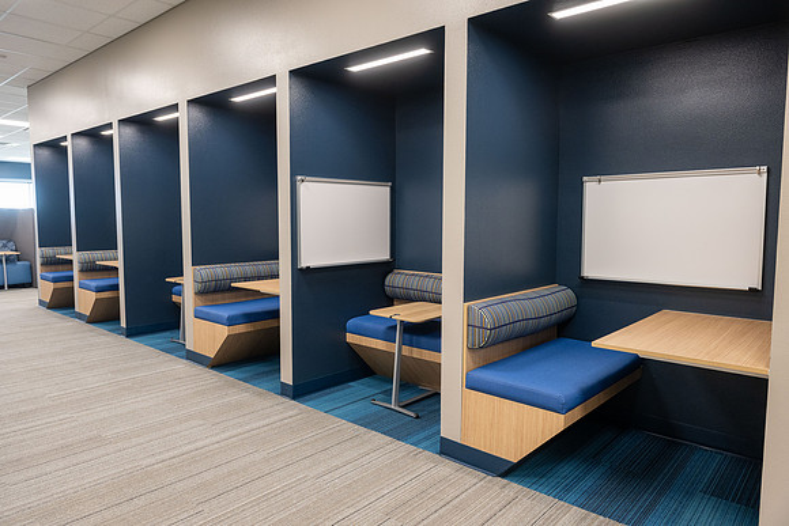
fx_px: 526
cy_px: 263
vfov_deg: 53.2
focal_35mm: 24
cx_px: 394
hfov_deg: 73.7
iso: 1250
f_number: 5
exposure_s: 1/80
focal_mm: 24
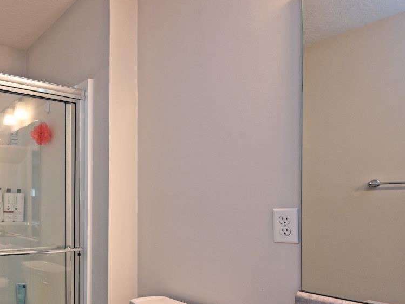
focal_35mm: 27
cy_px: 206
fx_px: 316
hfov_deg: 54.7
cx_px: 24
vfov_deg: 50.3
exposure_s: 1/60
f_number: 4
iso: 320
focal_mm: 14
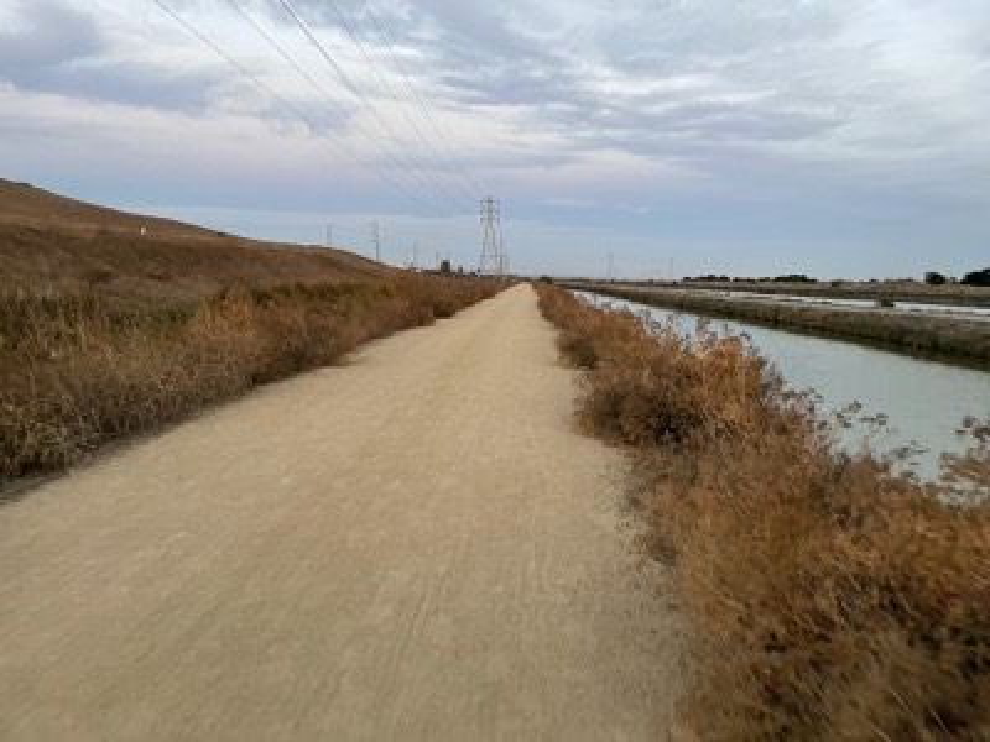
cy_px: 371
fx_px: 744
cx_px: 495
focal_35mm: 26
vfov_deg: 53.1
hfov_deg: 67.3
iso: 200
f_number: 1.6
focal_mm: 4.2
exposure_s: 1/60
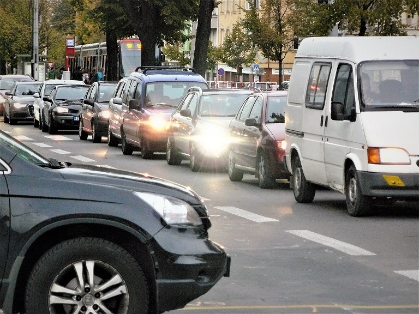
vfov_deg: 8.5
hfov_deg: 11.3
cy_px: 157
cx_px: 210
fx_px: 2118
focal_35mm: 175
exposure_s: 1/125
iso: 500
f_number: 3.3
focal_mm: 29.1
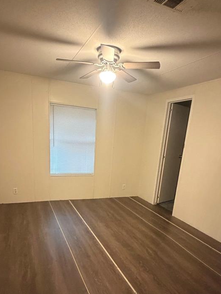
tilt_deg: -15.7
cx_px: 106
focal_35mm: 24
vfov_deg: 69.8
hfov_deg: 56.8
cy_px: 193
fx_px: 204
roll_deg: -4.5
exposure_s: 1/40
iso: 1000
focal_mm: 2.22
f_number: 2.2
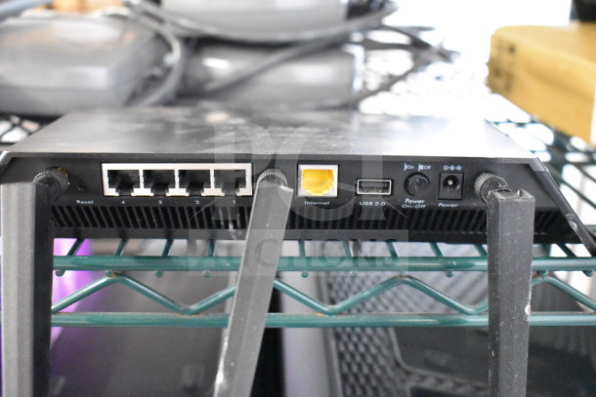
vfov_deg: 30.9
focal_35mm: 44
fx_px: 720
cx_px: 298
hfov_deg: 45.0
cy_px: 198
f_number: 4.2
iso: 12800
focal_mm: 29
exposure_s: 1/50
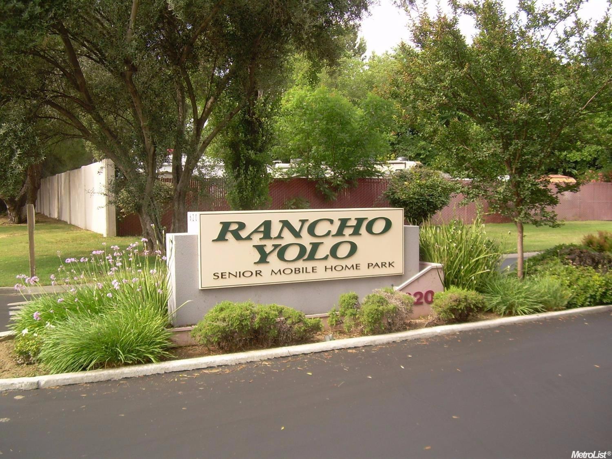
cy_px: 230
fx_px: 672
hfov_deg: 49.0
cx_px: 306
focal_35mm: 38
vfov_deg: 37.7
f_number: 2.8
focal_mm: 6.3
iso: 50
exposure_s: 1/210
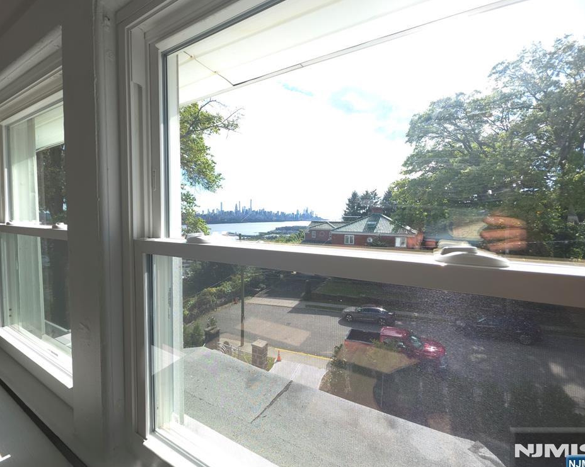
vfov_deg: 88.0
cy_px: 231
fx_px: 242
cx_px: 281
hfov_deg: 100.7
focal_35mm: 14
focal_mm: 2.2
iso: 16
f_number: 1.9
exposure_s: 1/180
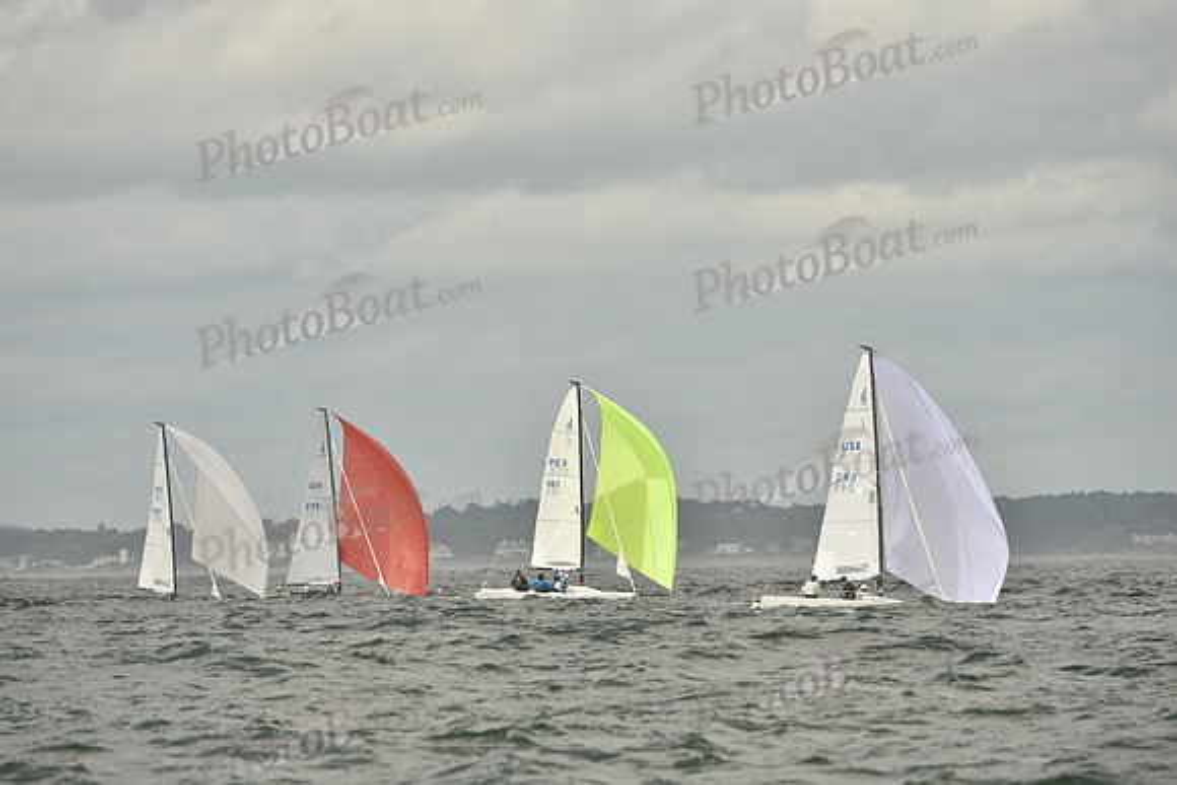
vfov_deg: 3.4
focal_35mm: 400
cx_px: 588
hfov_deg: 5.2
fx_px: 13080
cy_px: 392
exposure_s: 1/1250
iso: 320
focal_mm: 400
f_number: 8
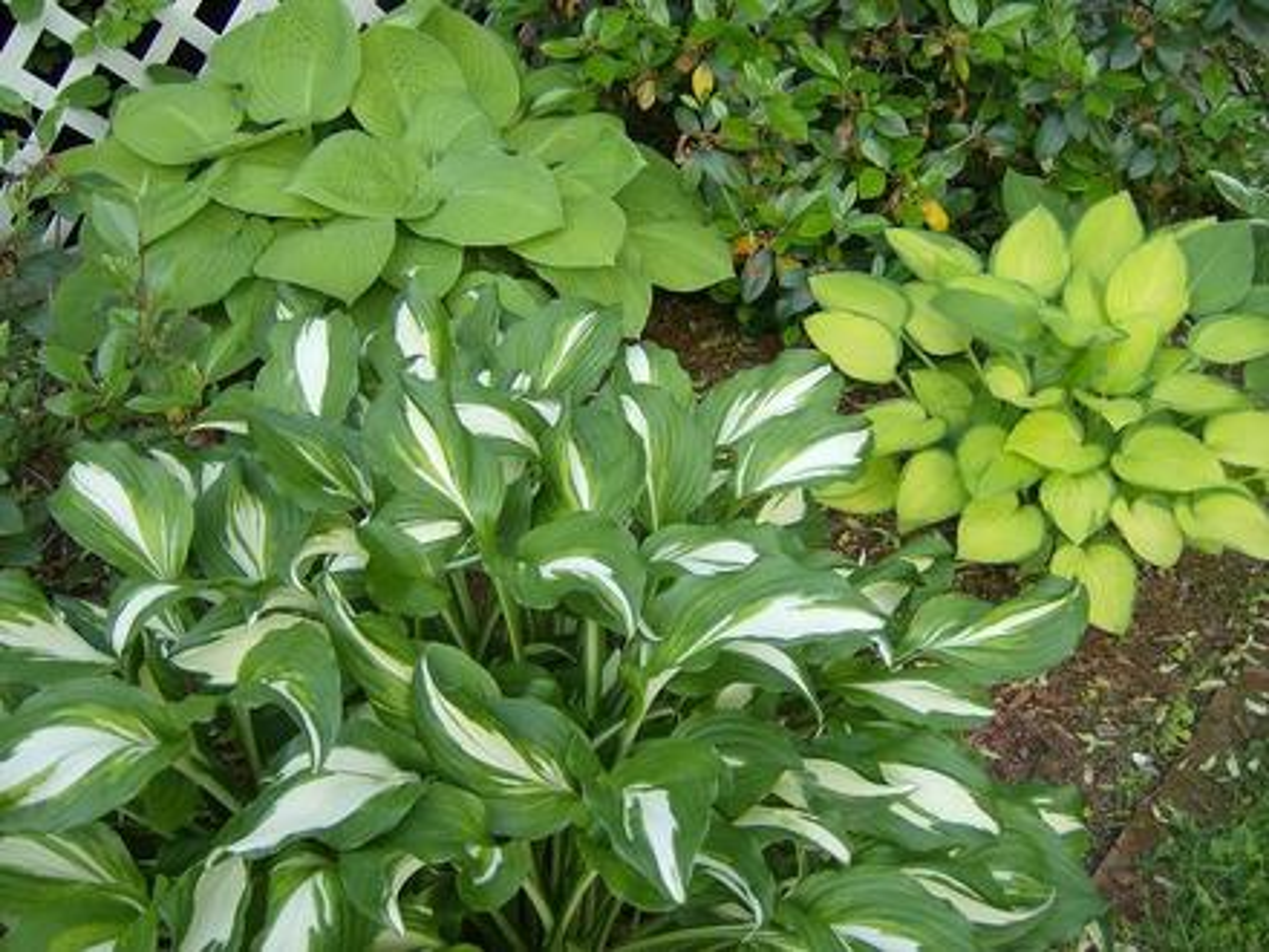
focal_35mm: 36
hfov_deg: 51.4
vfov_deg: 39.7
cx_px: 634
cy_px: 476
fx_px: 1320
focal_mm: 6
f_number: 2.8
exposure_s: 1/64
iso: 185
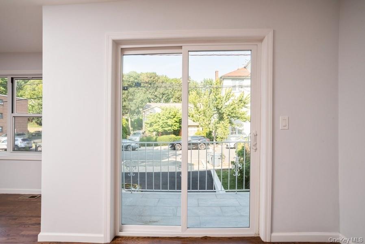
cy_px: 122
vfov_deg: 67.5
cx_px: 182
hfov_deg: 90.0
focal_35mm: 18
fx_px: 183
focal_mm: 18
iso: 200
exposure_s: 1/60
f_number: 13
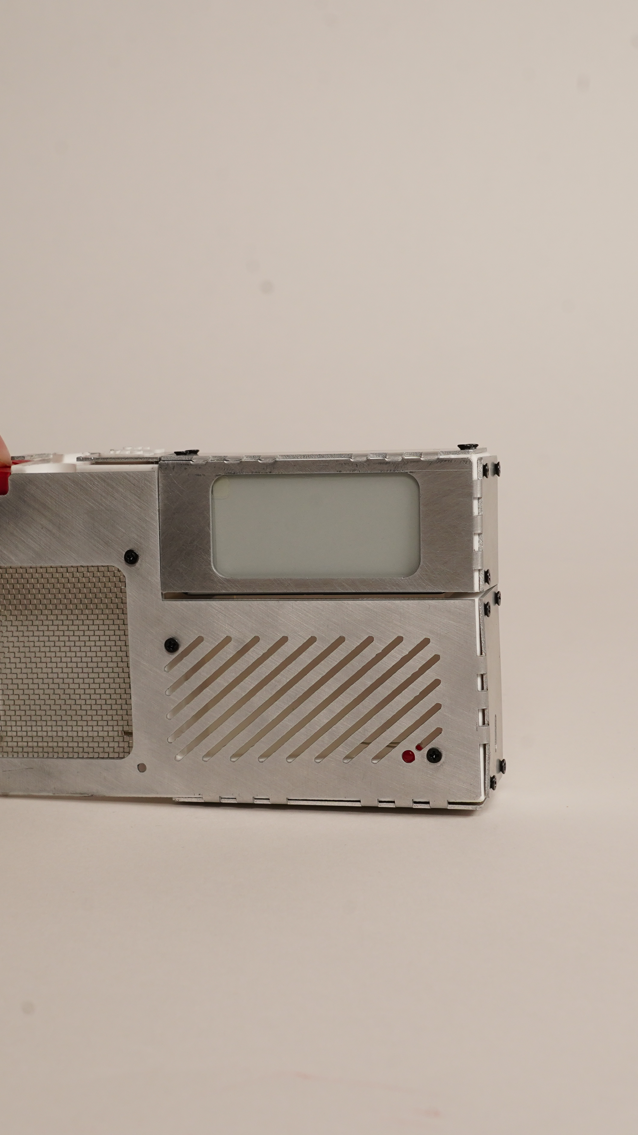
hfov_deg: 16.5
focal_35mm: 73
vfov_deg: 29.0
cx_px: 227
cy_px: 552
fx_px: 2195
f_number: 11
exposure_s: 1/160
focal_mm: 44
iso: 640
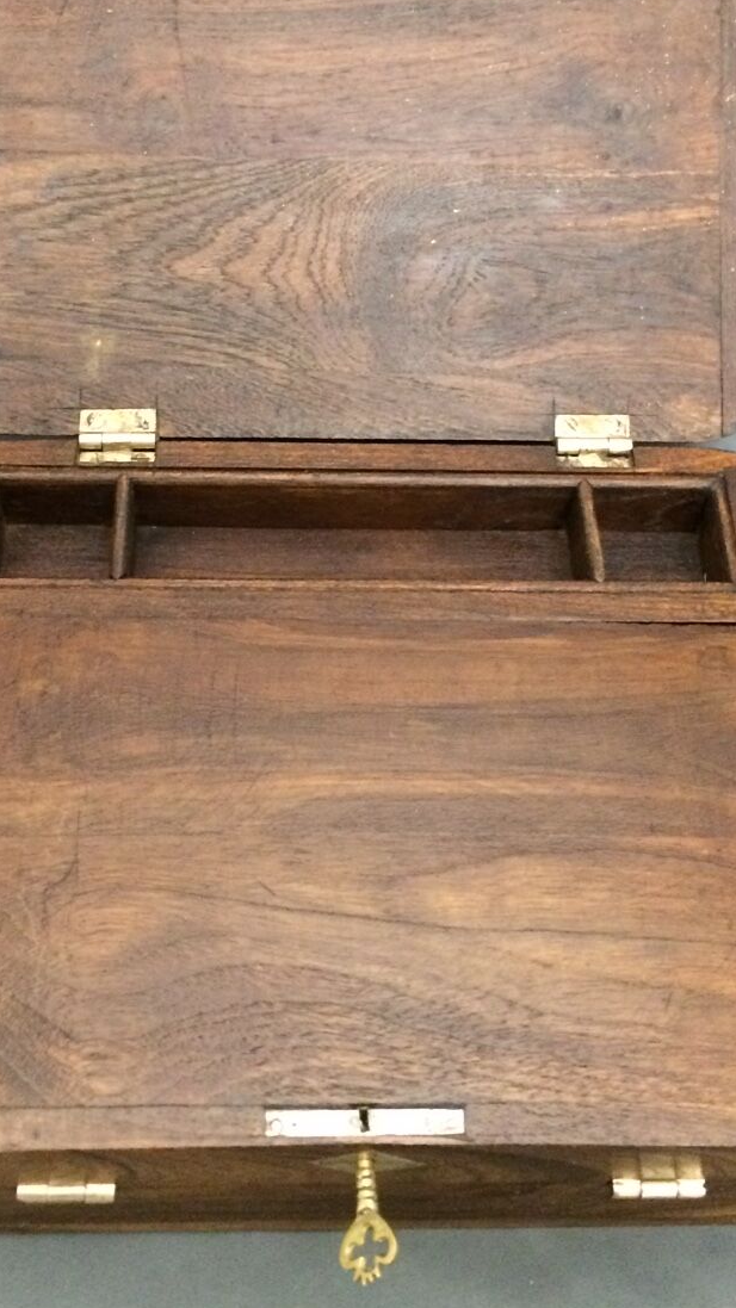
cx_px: 361
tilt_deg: -55.0
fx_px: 1631
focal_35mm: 47
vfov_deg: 43.5
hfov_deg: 25.4
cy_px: 521
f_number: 2.2
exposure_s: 1/17
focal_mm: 4.15
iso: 400
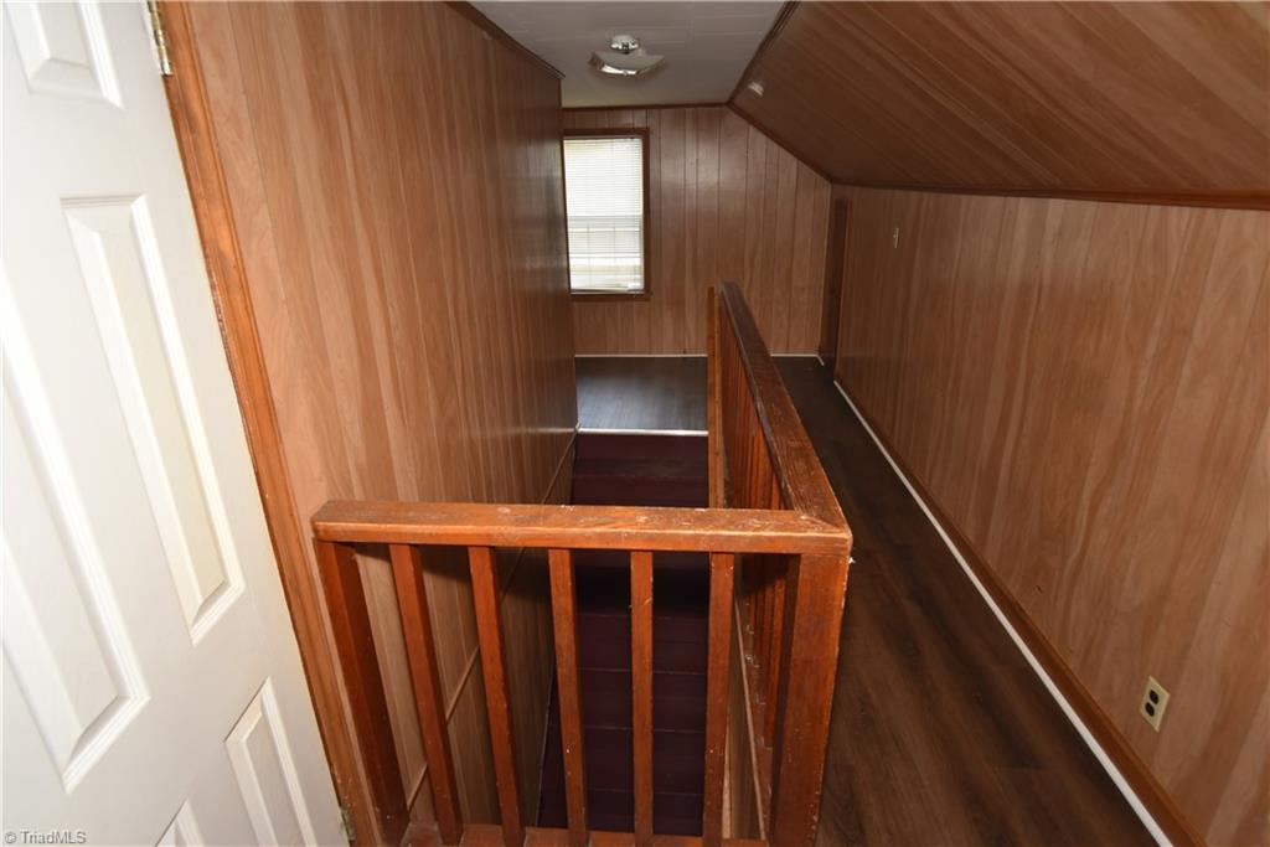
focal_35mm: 19
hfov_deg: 86.9
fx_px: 670
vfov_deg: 64.6
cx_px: 635
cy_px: 424
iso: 1250
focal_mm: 19
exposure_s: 1/60
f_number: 8
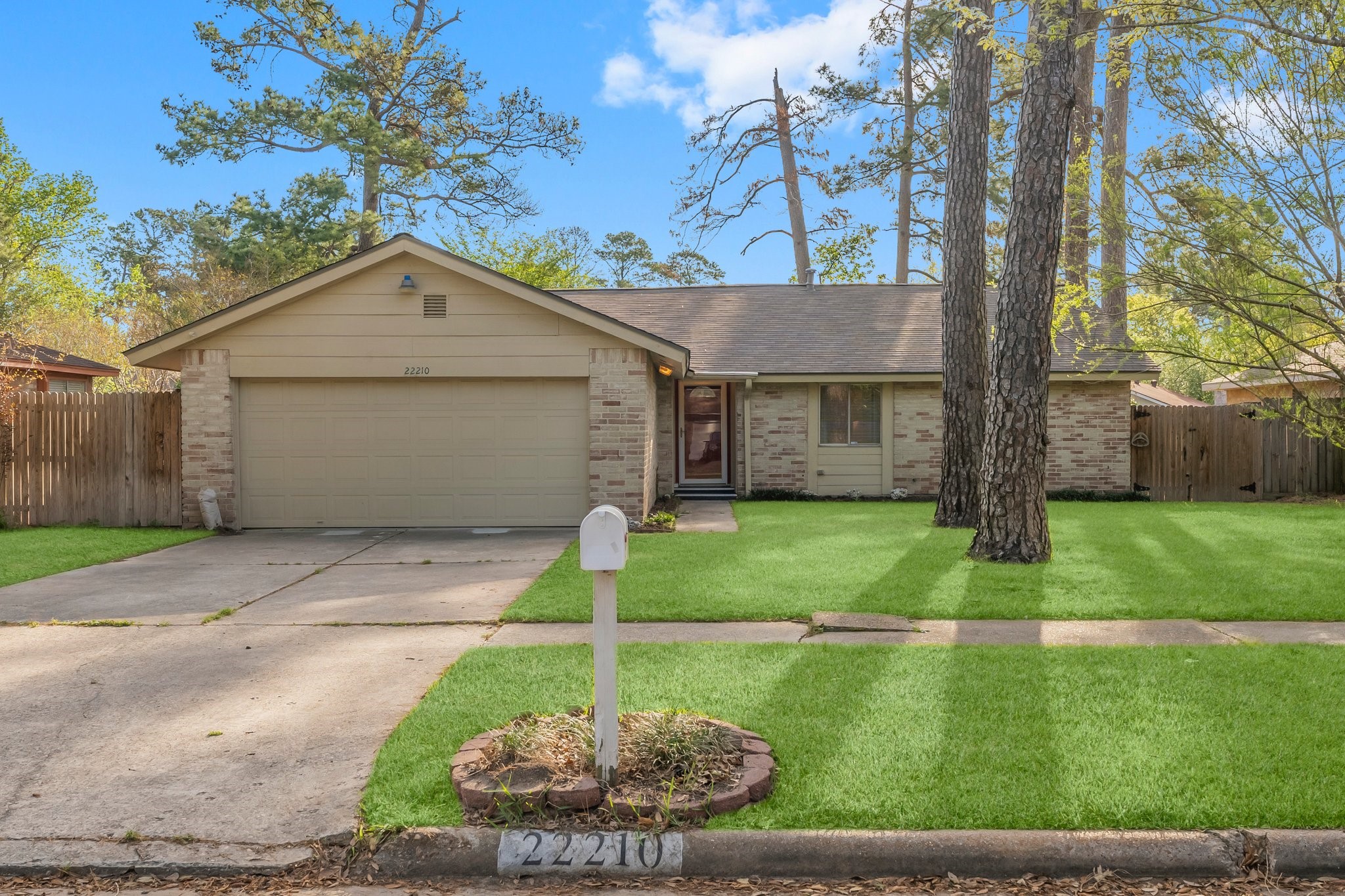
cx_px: 672
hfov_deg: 58.7
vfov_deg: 41.1
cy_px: 448
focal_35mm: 32
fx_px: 1195
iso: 800
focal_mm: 21.8
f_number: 8
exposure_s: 1/160
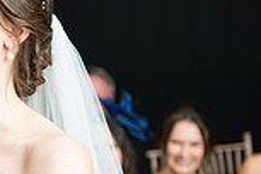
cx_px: -150
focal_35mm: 212
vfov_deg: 6.5
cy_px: 119
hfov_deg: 9.4
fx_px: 1537
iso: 400
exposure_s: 1/200
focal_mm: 56
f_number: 3.5
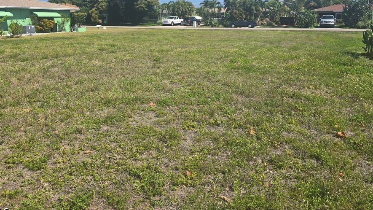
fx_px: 287
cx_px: 185
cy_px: 57
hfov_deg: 66.1
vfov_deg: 39.3
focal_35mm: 29
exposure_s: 1/989
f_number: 1.7
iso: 12
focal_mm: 6.3
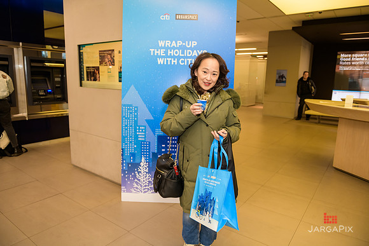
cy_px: 123
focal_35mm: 24
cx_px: 184
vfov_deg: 53.2
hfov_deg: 73.7
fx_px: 246
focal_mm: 24
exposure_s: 1/125
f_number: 3.2
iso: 800
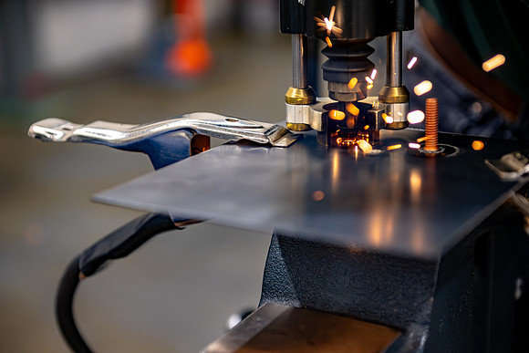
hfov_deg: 28.8
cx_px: 264
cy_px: 176
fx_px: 1029
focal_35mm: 70
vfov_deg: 19.5
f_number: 3.5
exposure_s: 1/400
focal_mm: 70
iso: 1600
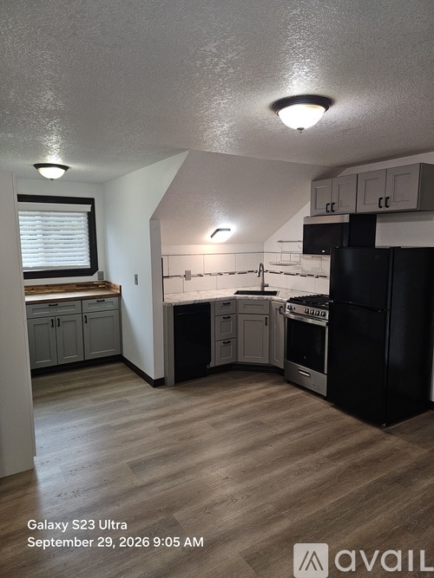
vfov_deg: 73.9
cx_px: 217
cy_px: 289
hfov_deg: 58.9
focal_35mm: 23
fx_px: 385
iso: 100
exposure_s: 1/40
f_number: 1.7
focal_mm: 6.3
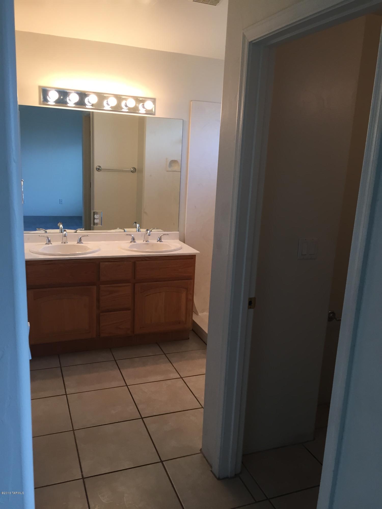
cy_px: 254
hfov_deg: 48.2
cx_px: 191
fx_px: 427
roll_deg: -3.0
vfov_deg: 61.7
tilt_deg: -12.1
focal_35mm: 29
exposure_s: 1/30
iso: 32
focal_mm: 4.15
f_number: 2.2
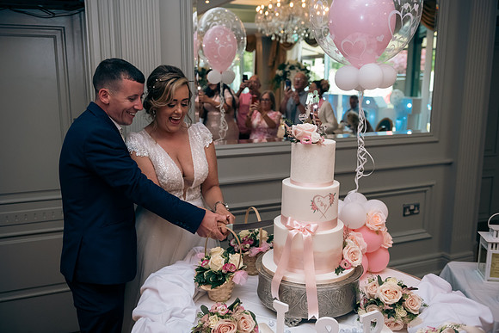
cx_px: 250
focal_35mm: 34
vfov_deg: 38.9
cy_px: 166
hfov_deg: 55.8
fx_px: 471
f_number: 3.5
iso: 800
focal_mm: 34
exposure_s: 1/160
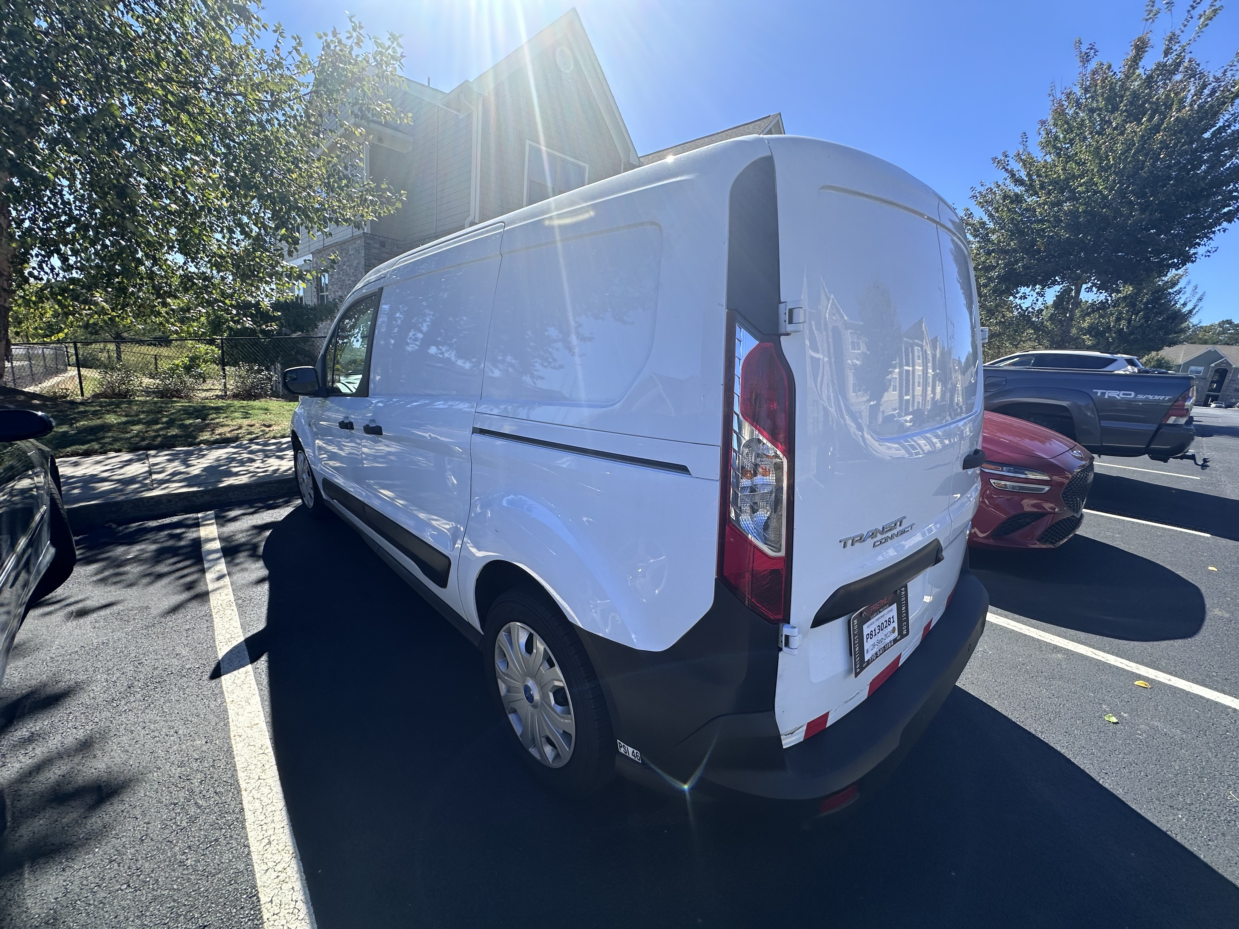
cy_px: 464
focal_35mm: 14
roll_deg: -3.7
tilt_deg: -11.4
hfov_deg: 102.1
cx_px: 620
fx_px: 501
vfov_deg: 85.7
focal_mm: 2.22
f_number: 2.2
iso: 40
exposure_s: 1/932
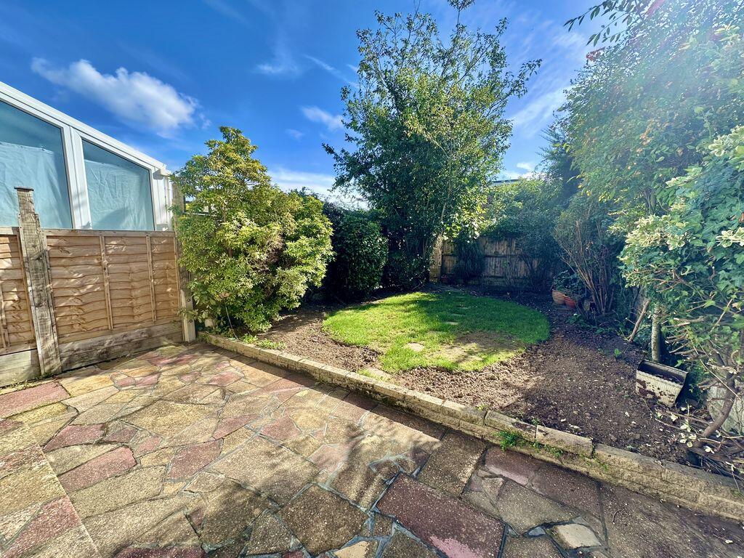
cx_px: 372
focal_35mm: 14
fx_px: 301
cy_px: 279
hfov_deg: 102.1
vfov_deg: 85.7
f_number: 2.2
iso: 40
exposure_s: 1/523
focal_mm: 2.22
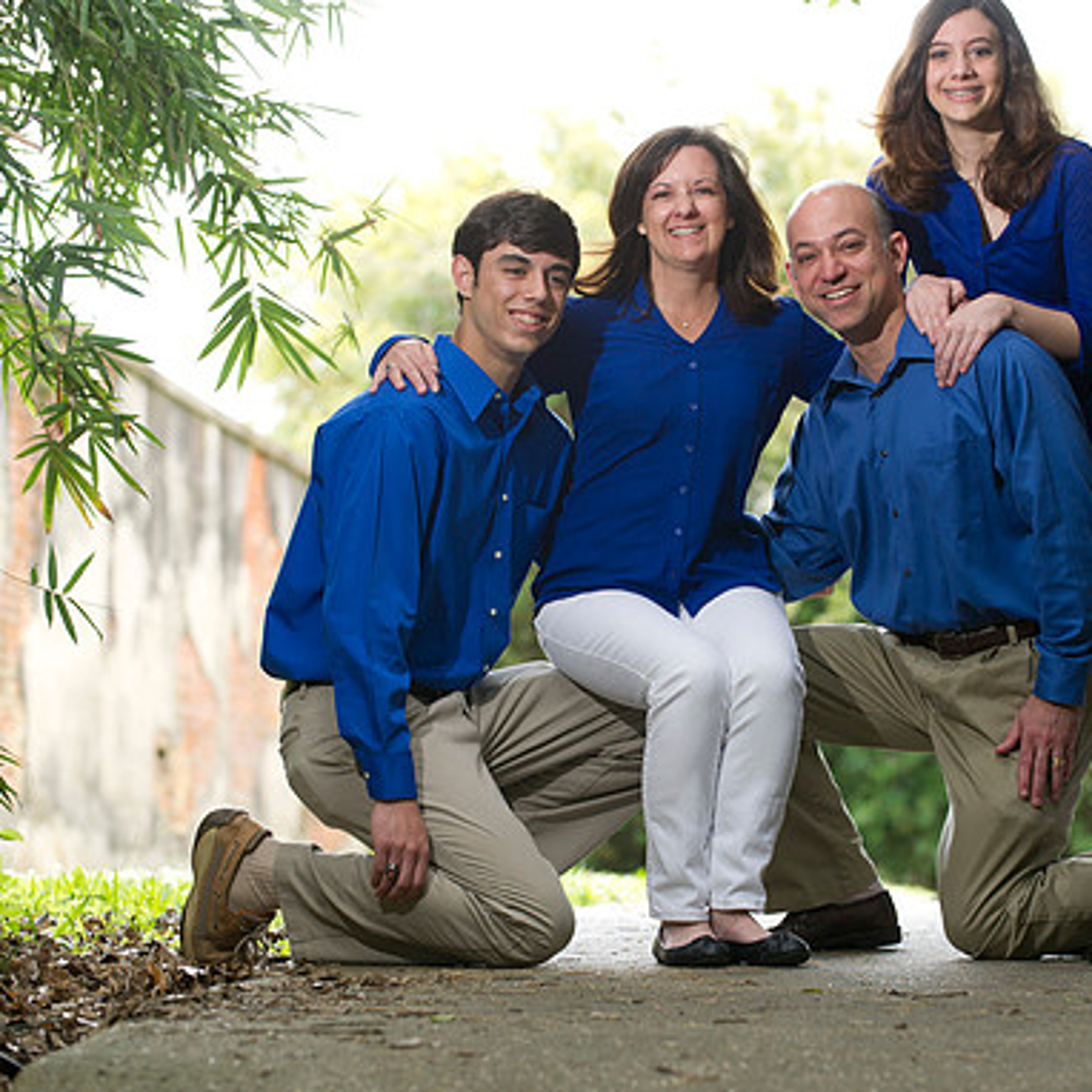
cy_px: 543
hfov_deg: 12.3
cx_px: 666
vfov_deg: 12.3
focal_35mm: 142
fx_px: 5068
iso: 320
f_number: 3.5
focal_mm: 110
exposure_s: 1/160
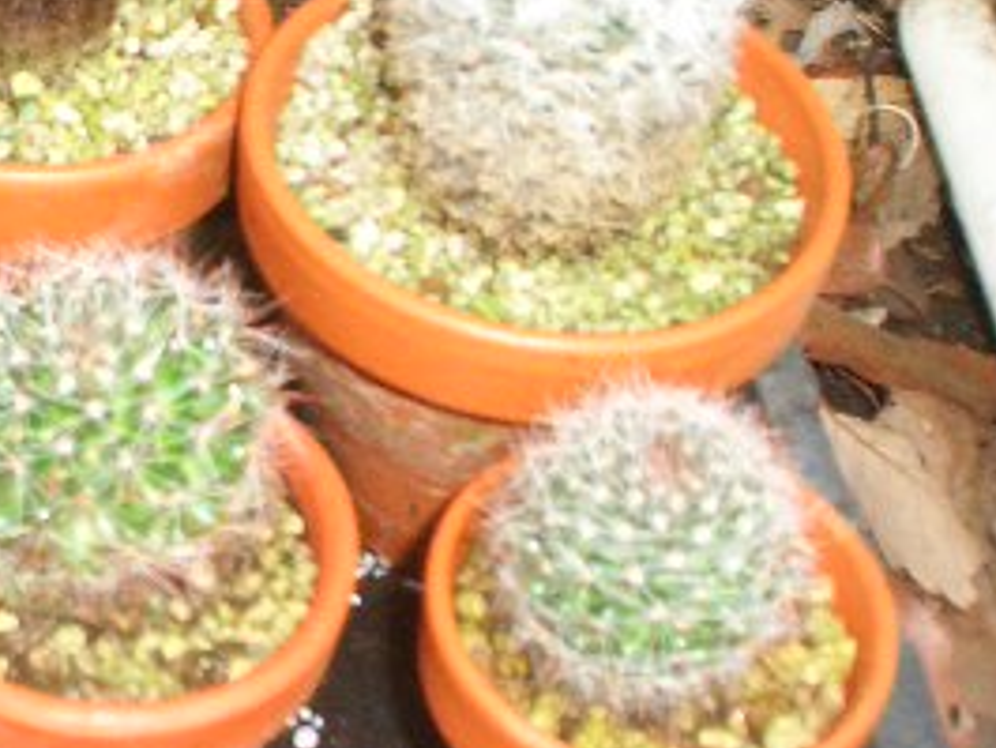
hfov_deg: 21.2
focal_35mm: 87
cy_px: 383
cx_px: -132
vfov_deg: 17.0
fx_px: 2504
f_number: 4
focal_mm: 4.8
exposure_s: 1/40
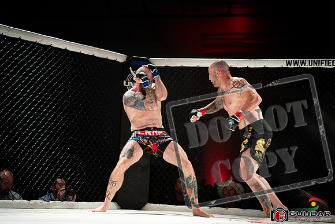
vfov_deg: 19.5
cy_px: 112
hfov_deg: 28.8
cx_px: 168
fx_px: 652
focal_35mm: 70
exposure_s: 1/1000
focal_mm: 70
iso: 1250
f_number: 2.8
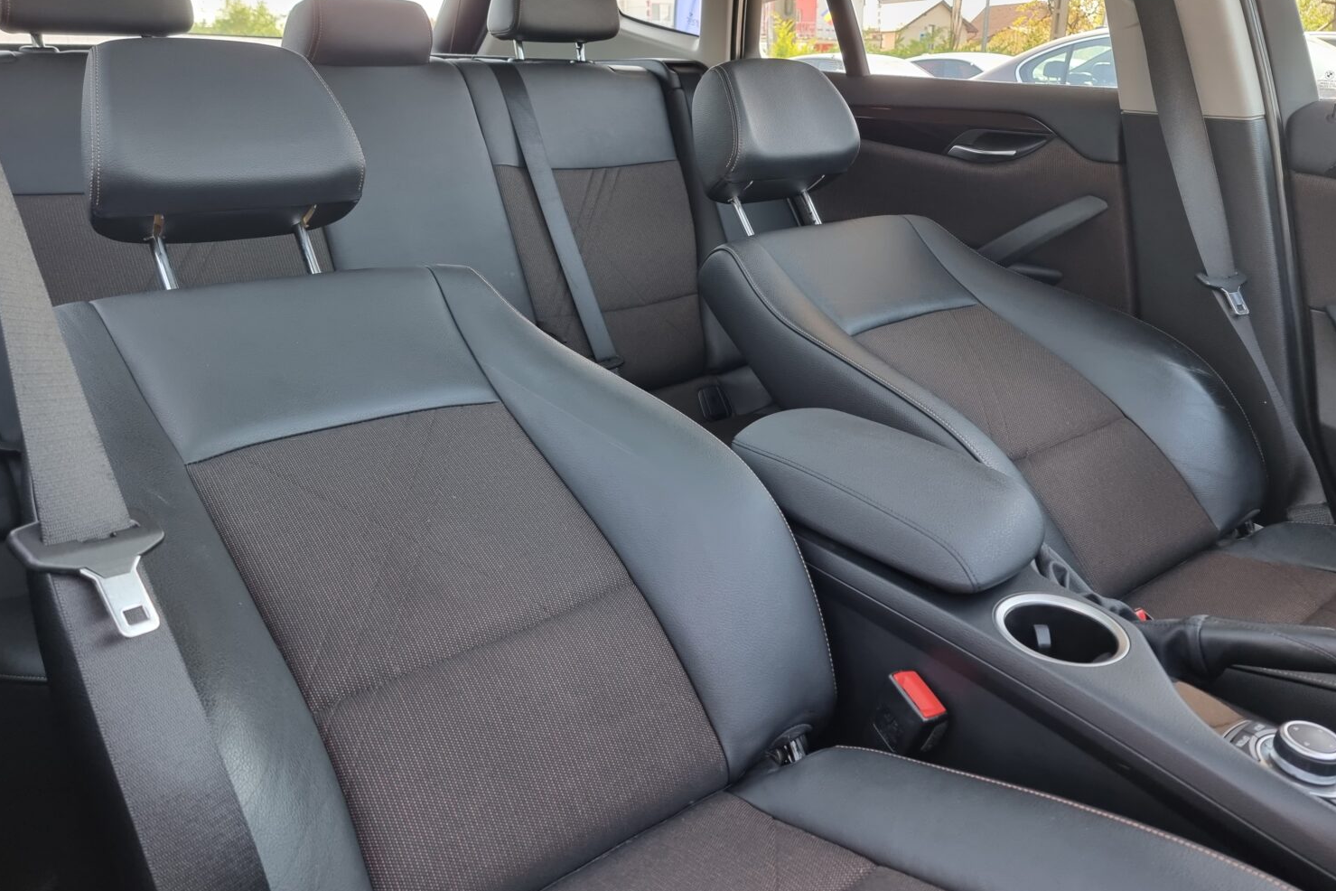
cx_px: 688
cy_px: 377
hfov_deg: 67.4
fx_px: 1002
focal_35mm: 27
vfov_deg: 47.8
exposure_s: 1/100
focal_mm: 6.7
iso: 64
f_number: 1.8
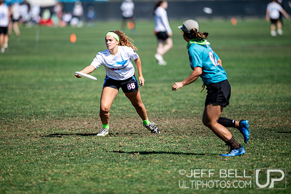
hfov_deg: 5.4
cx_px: 136
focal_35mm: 379
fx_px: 3064
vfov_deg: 3.6
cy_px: 73
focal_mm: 300
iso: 125
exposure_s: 1/2000
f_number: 3.2
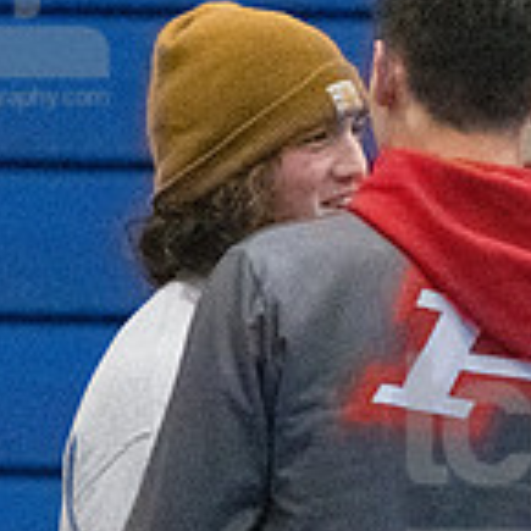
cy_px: 483
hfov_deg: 1.8
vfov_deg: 1.8
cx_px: 516
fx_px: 16852
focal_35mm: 971
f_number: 4.5
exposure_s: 1/1600
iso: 10000
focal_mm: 190
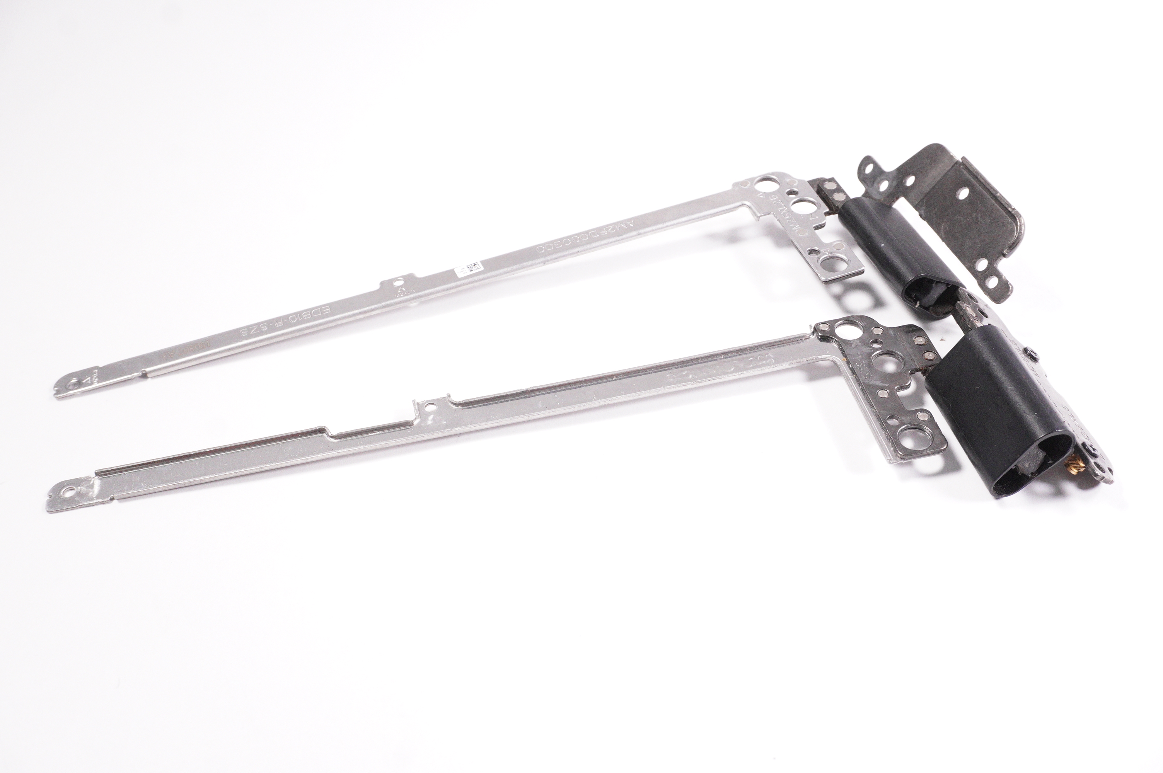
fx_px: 1210
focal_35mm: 38
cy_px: 386
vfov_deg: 35.4
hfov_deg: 51.3
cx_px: 582
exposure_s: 1/250
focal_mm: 25
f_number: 9
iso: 2500
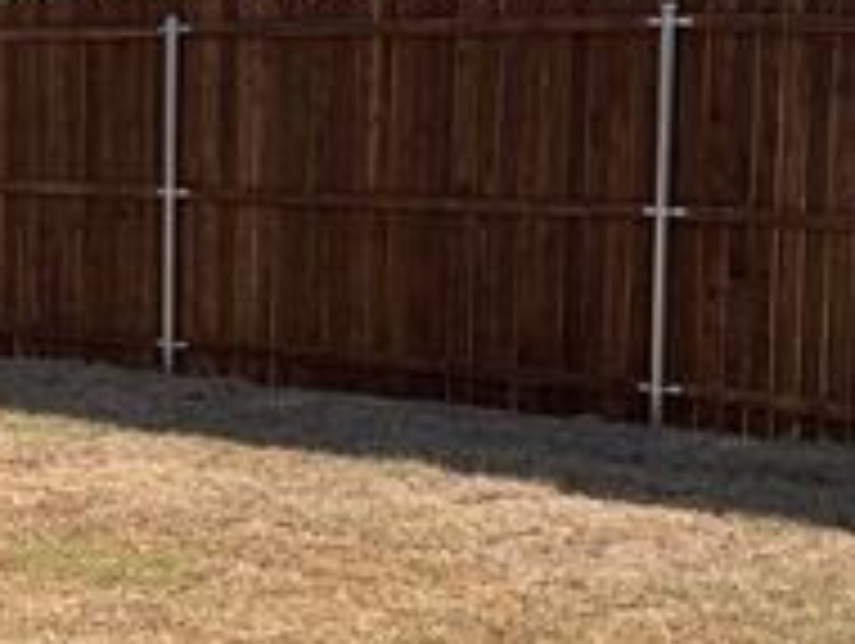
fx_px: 2597
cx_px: -130
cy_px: 410
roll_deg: +1.4
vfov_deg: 14.1
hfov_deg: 17.9
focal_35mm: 105
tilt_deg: -7.3
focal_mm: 4.25
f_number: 1.8
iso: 25
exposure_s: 1/2114
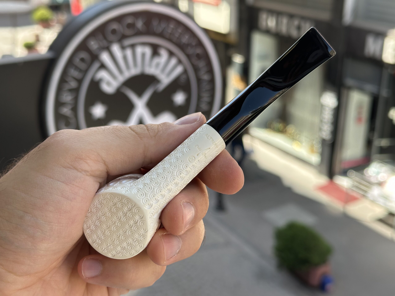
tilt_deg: -22.3
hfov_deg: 39.7
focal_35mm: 48
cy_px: 148
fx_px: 548
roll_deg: +0.0
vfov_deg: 30.3
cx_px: 198
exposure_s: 1/663
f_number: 1.78
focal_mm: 6.86
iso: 64
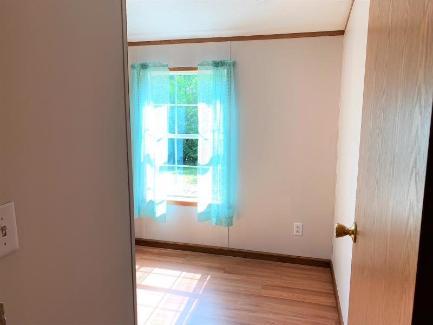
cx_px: 216
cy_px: 162
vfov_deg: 53.1
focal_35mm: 26
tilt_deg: -7.4
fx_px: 325
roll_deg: -0.1
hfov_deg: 67.3
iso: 25
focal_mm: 4.25
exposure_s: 1/133
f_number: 1.8
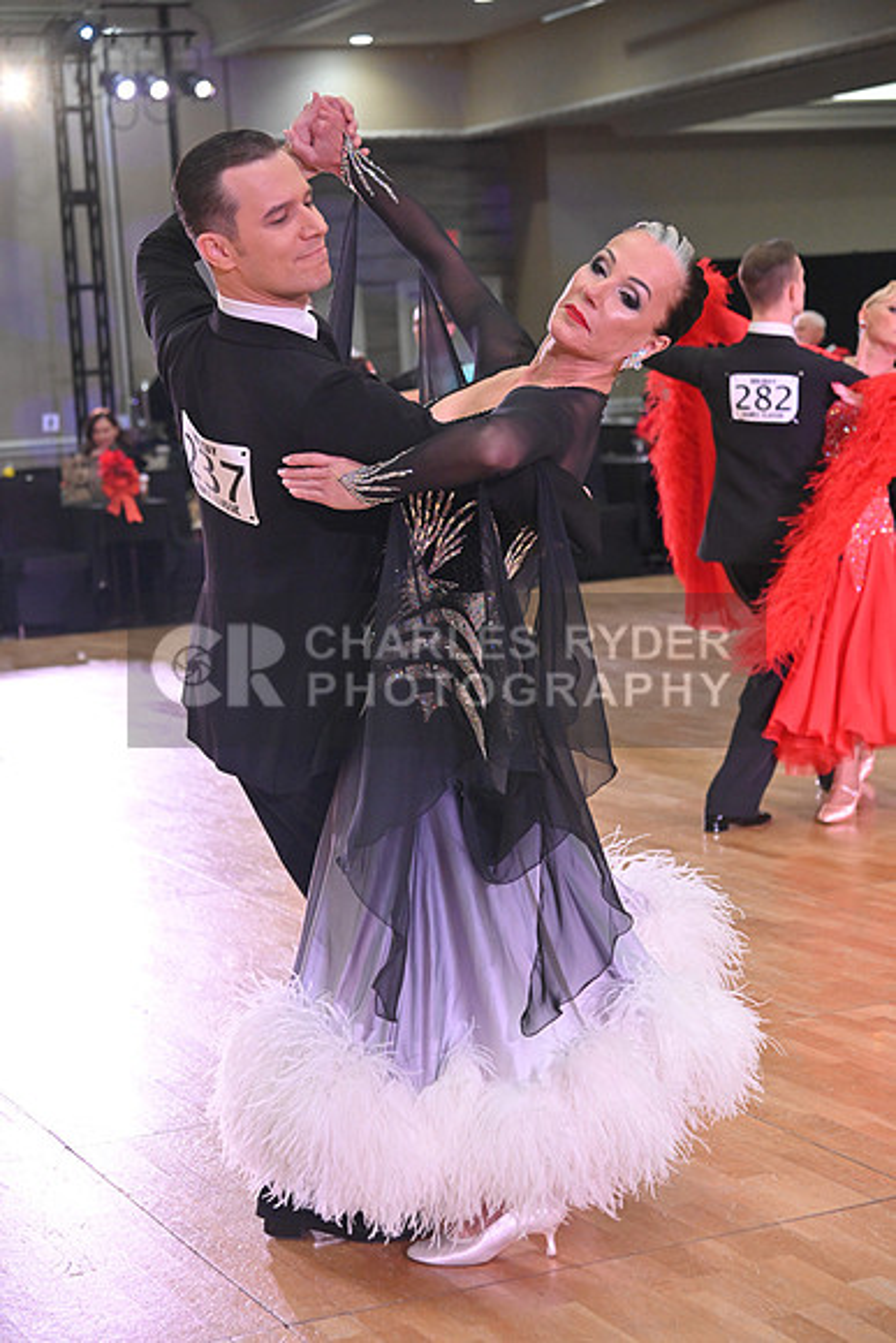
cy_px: 672
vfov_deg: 28.8
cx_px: 448
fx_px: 2612
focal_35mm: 70
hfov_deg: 19.5
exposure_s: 1/400
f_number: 5
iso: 3200
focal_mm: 70
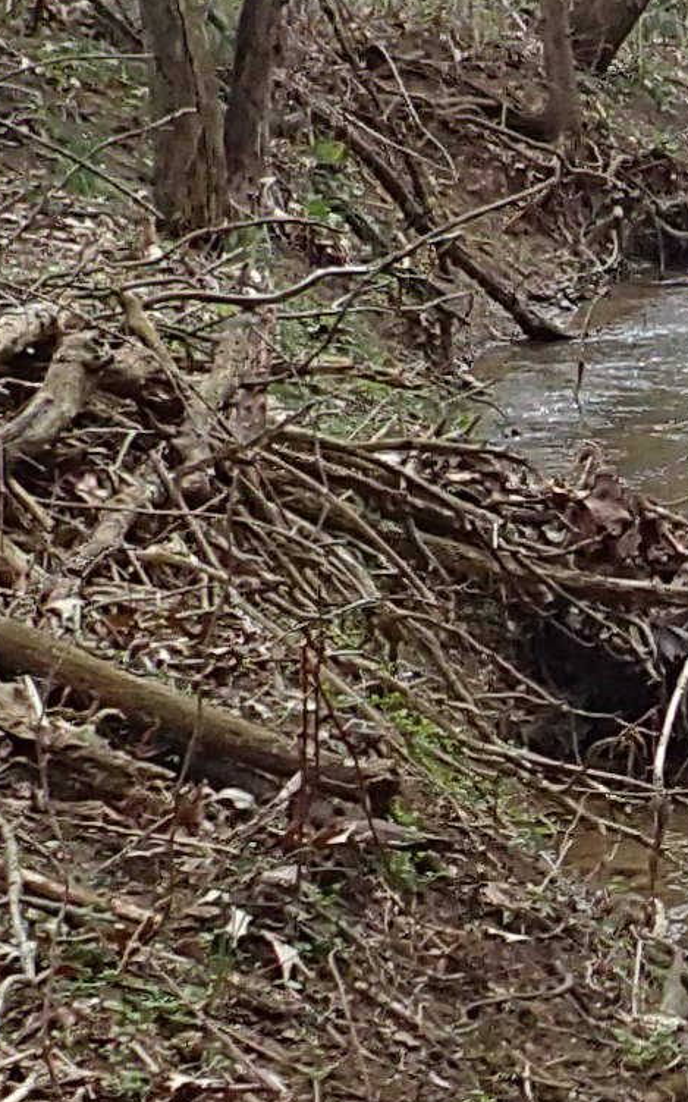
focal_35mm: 140
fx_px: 4202
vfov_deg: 14.9
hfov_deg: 9.0
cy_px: 838
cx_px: 1178
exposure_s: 1/1000
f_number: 2.8
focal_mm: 4.5
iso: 200
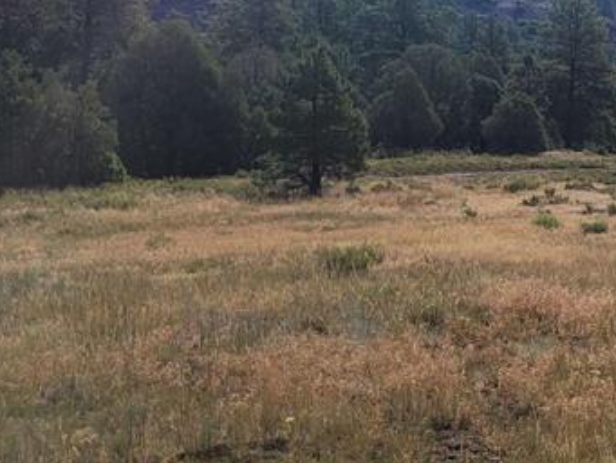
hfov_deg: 22.1
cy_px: 87
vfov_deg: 18.7
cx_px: 827
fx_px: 1389
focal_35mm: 78
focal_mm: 5.4
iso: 40
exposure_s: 1/5717
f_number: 1.8
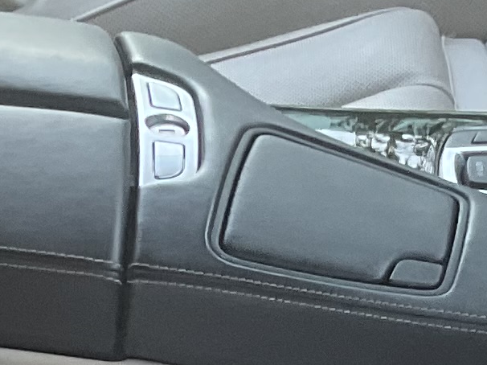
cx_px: 354
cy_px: 1048
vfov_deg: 7.0
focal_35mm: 193
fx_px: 2714
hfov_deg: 10.2
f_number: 1.8
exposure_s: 1/120
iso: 32
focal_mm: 3
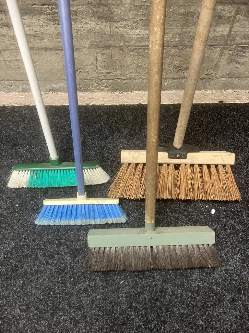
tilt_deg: -59.7
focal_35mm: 28
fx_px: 269
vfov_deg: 63.4
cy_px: 166
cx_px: 124
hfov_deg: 49.7
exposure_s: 1/33
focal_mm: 3.99
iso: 250
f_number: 1.8
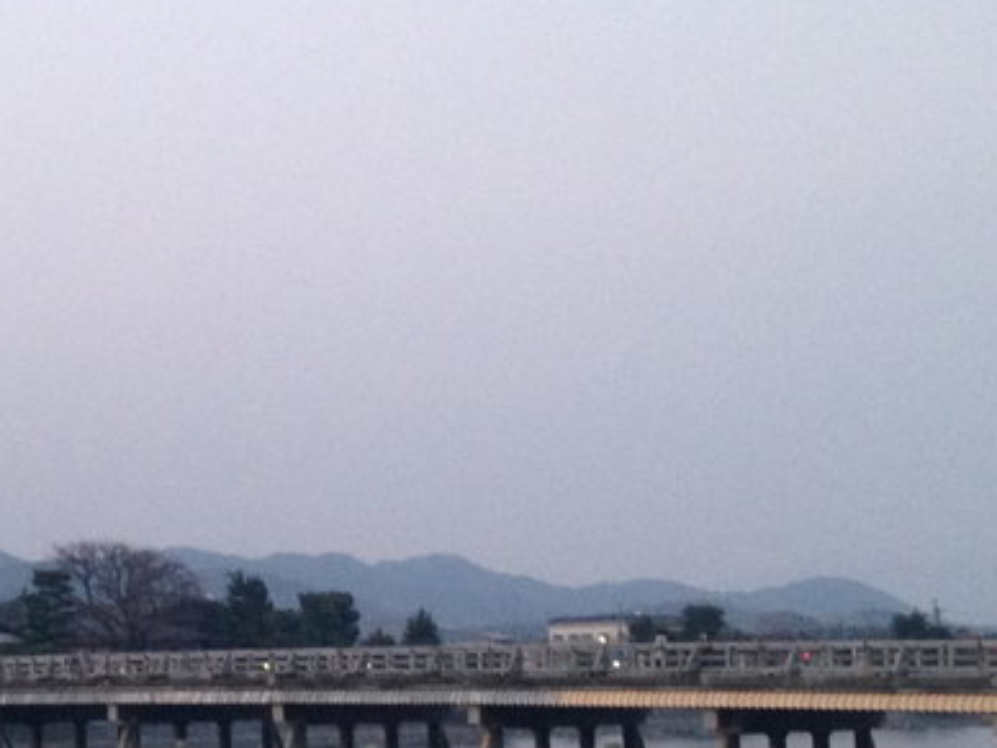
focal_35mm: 102
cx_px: 57
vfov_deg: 14.4
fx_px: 2938
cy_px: 576
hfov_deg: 18.9
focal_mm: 4.12
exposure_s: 1/20
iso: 160
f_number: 2.4
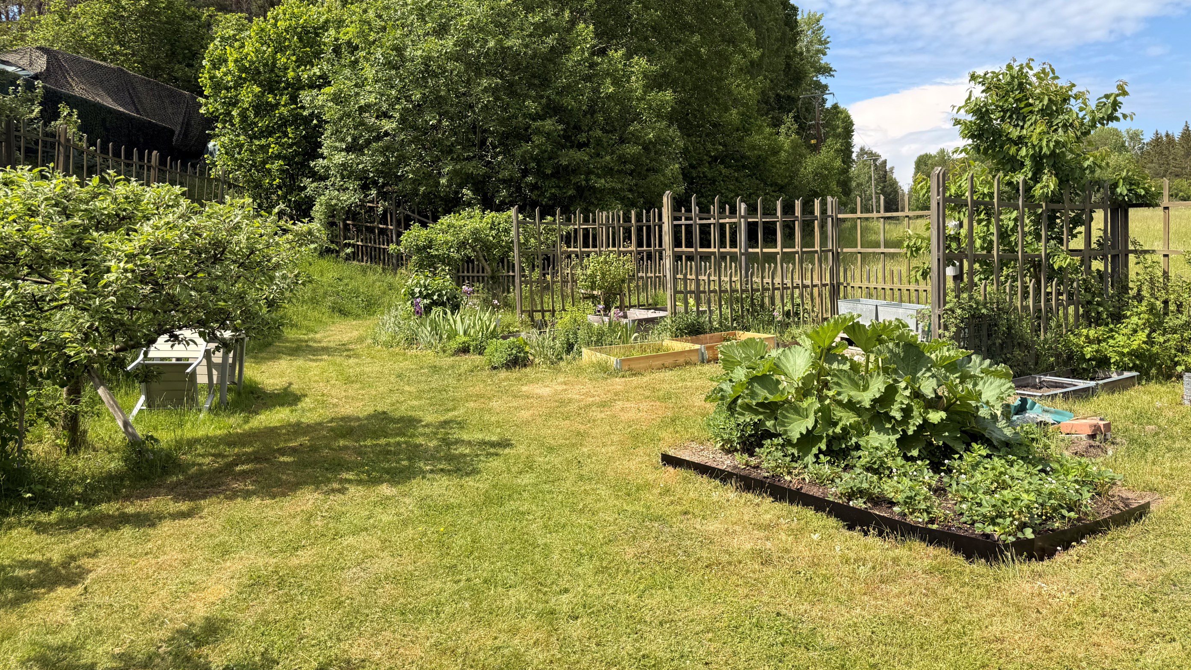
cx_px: 609
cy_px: 297
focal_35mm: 27
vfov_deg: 42.8
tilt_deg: -1.2
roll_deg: +0.8
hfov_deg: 69.9
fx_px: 853
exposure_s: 1/3279
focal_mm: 6.76
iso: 80
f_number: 1.78
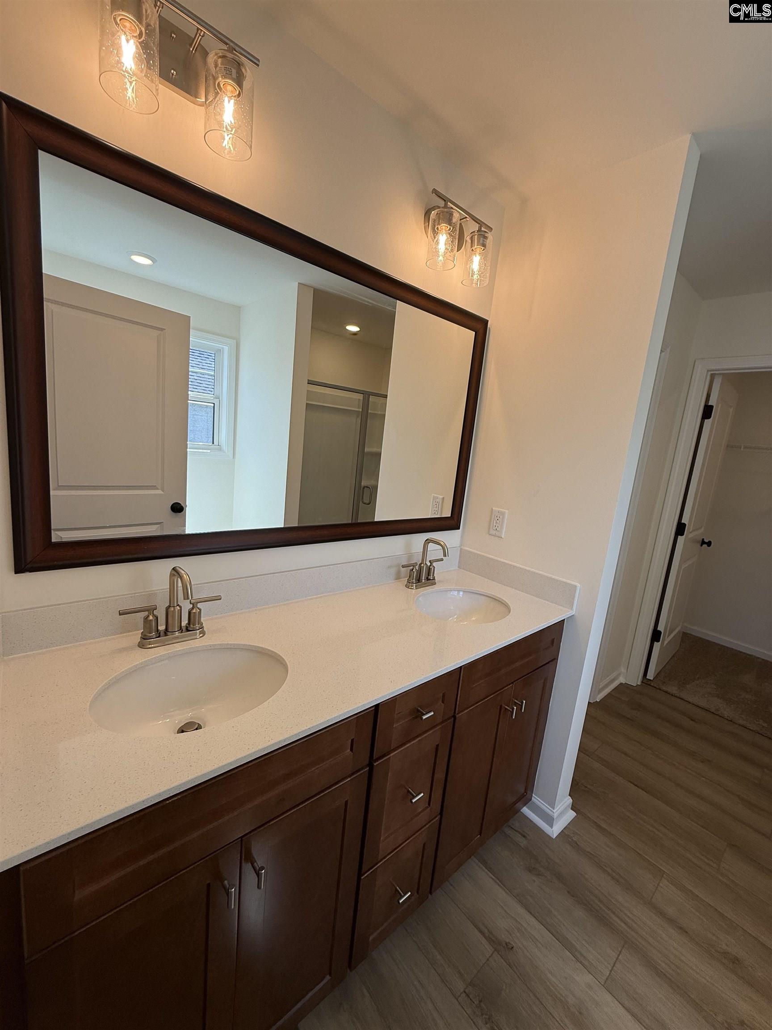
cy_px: 515
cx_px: 386
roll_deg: -5.6
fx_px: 416
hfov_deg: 85.7
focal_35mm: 14
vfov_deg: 102.1
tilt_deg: -7.9
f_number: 2.2
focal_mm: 2.22
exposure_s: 1/166
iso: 50
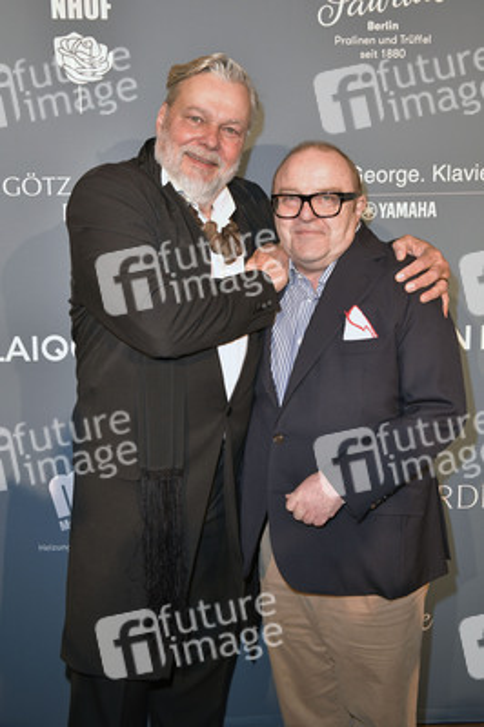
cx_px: 242
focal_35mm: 38
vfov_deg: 50.7
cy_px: 364
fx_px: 768
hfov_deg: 35.0
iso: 1250
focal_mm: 38
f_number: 5.6
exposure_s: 1/200
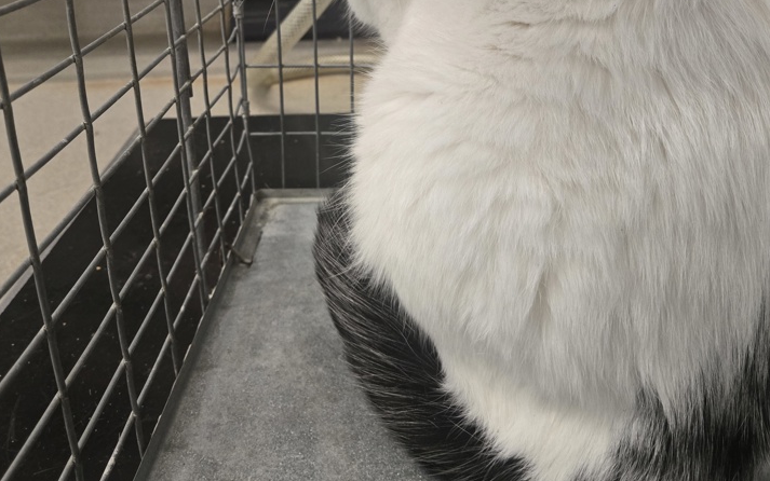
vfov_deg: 35.0
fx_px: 735
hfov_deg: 55.3
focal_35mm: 35
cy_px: 90
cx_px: 391
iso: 400
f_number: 1.8
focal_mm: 5.4
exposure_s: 1/120
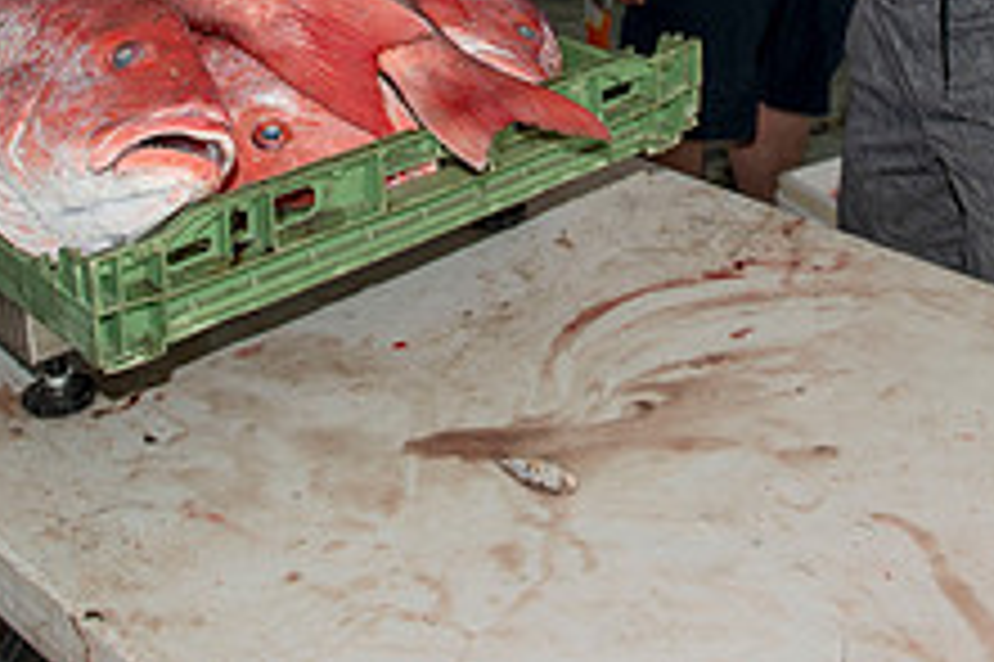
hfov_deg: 31.8
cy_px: -203
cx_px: 594
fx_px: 1738
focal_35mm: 63
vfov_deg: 19.8
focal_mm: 24
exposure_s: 1/100
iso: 100
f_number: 5
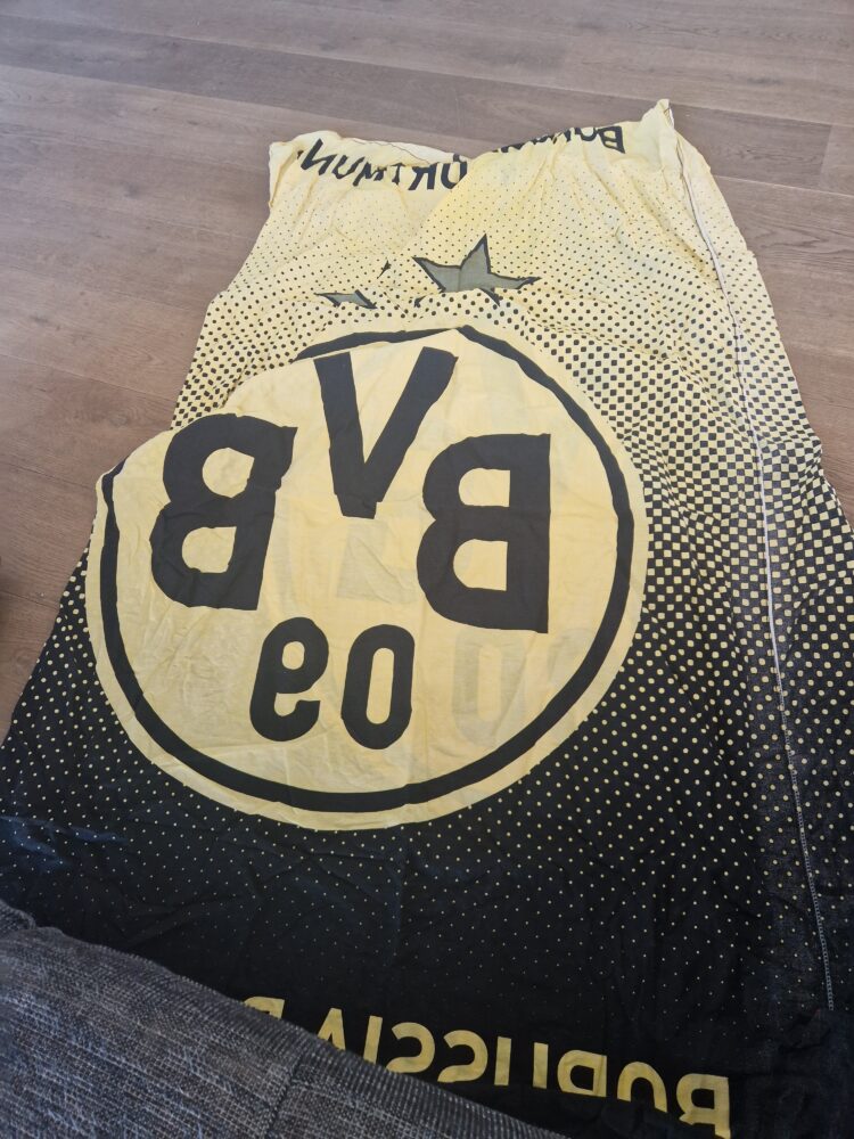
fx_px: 757
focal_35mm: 23
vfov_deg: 73.9
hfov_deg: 58.9
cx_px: 427
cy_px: 570
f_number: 1.8
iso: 50
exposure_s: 1/100
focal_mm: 5.4
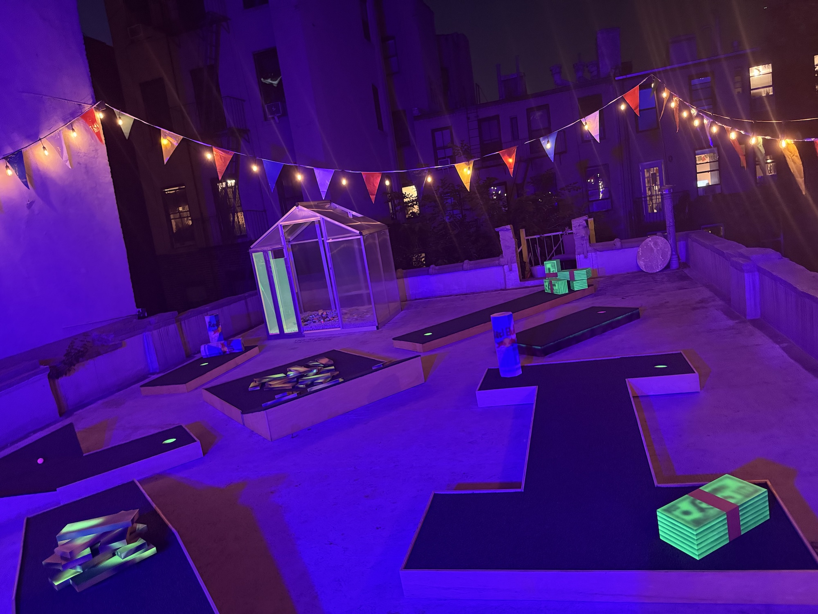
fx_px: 567
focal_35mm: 24
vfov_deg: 56.8
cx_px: 409
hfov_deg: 71.6
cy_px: 307
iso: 1250
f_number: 1.78
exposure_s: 1/30
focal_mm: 6.76
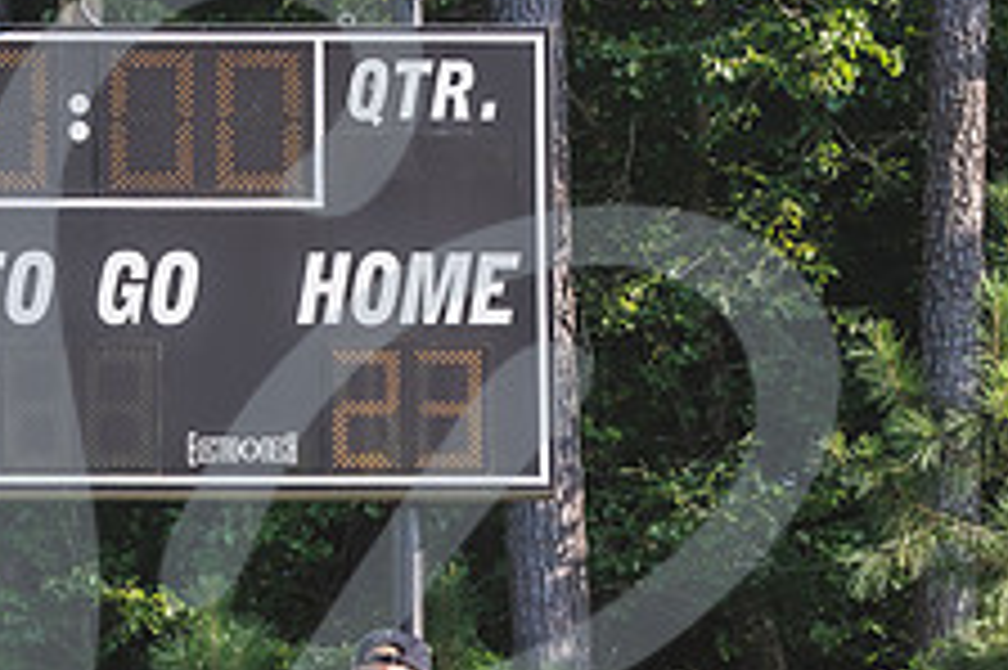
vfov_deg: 9.5
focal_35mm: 144
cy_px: 565
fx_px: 4029
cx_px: 148
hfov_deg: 14.2
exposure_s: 1/200
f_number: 8
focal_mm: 45
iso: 100
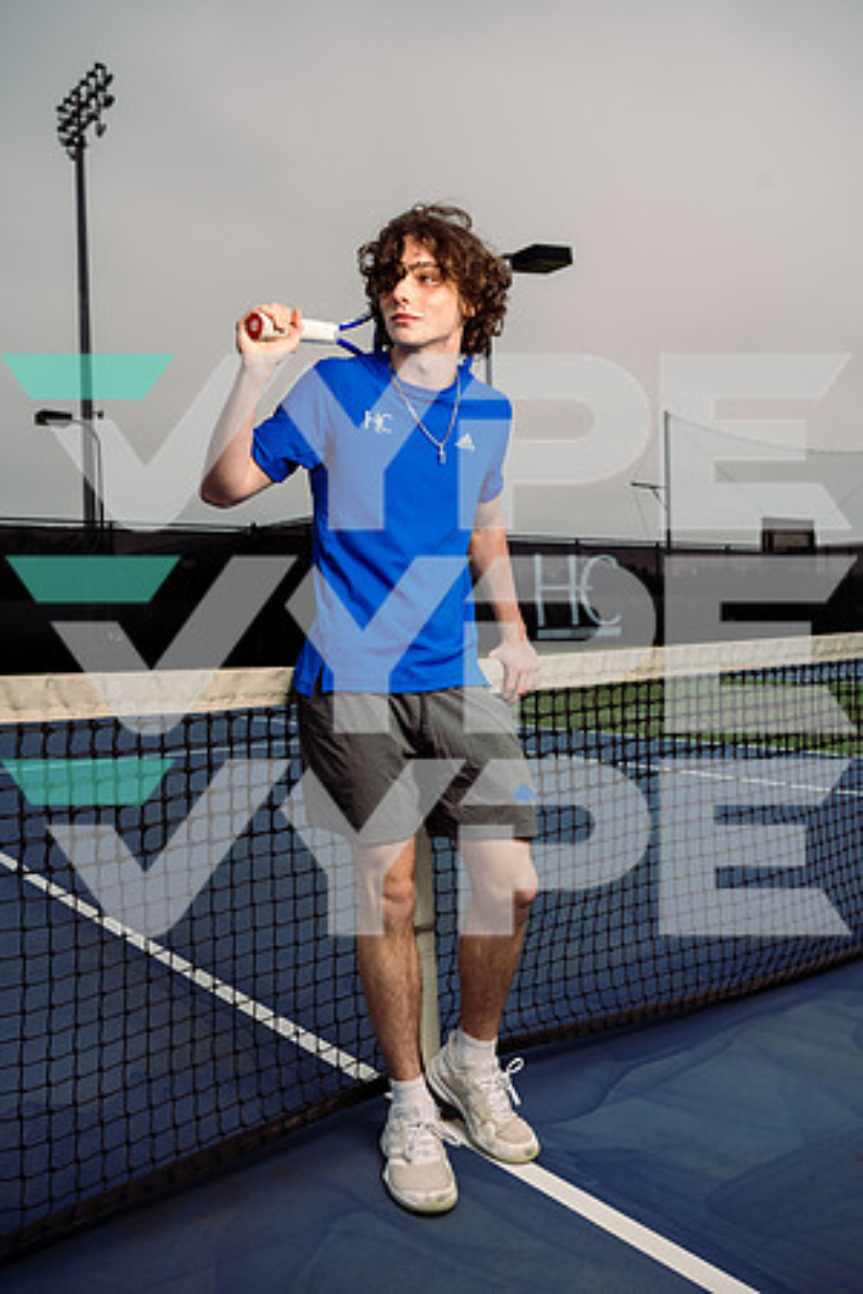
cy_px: 647
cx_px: 432
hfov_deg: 43.6
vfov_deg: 61.9
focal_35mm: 30
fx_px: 1079
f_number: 5.6
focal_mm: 30
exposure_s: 1/250
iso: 250
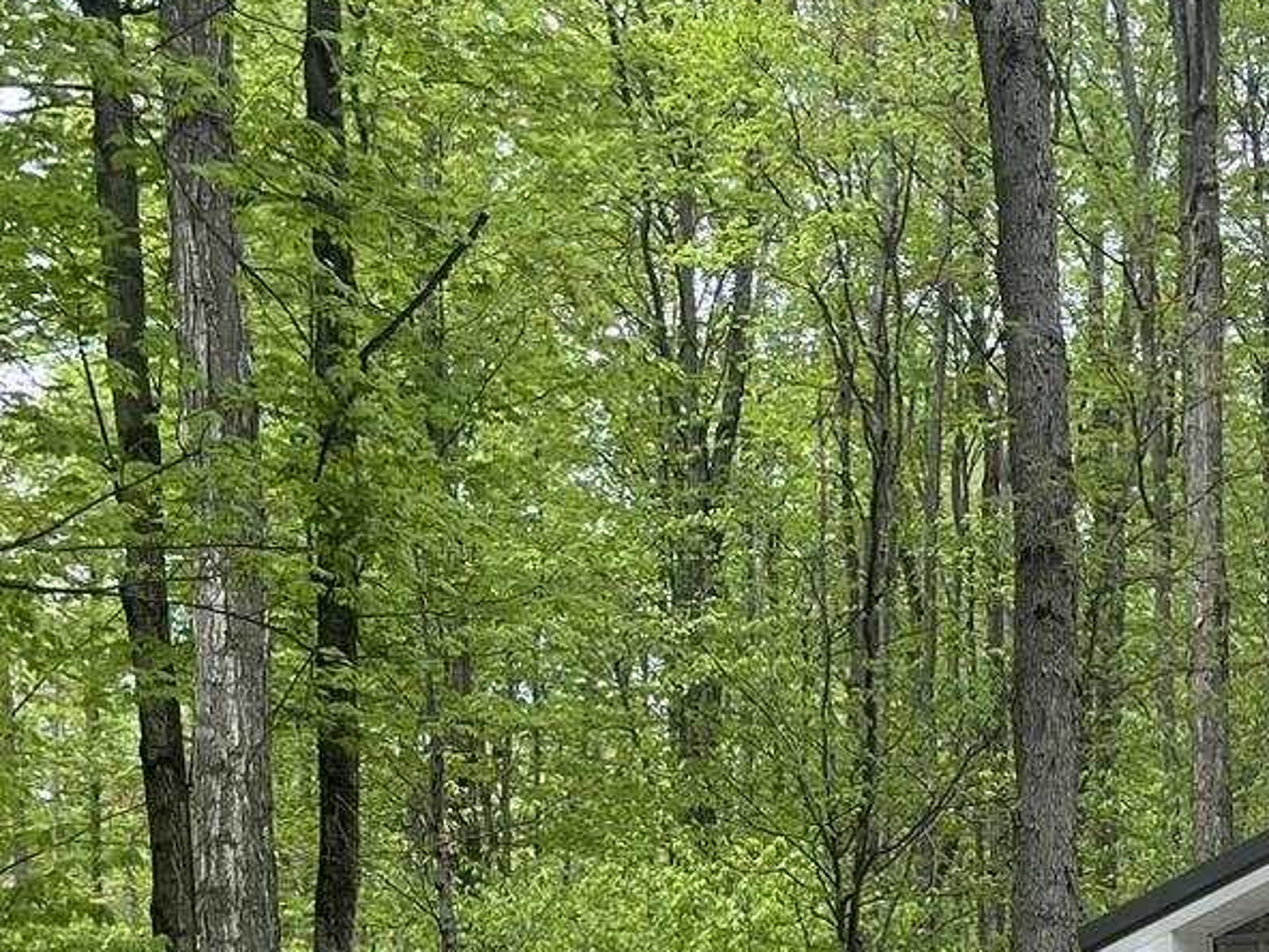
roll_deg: +0.3
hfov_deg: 20.3
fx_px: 3299
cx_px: 1561
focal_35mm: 90
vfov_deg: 15.3
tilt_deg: -1.7
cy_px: 1379
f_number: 1.6
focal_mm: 5.1
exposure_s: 1/898
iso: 50
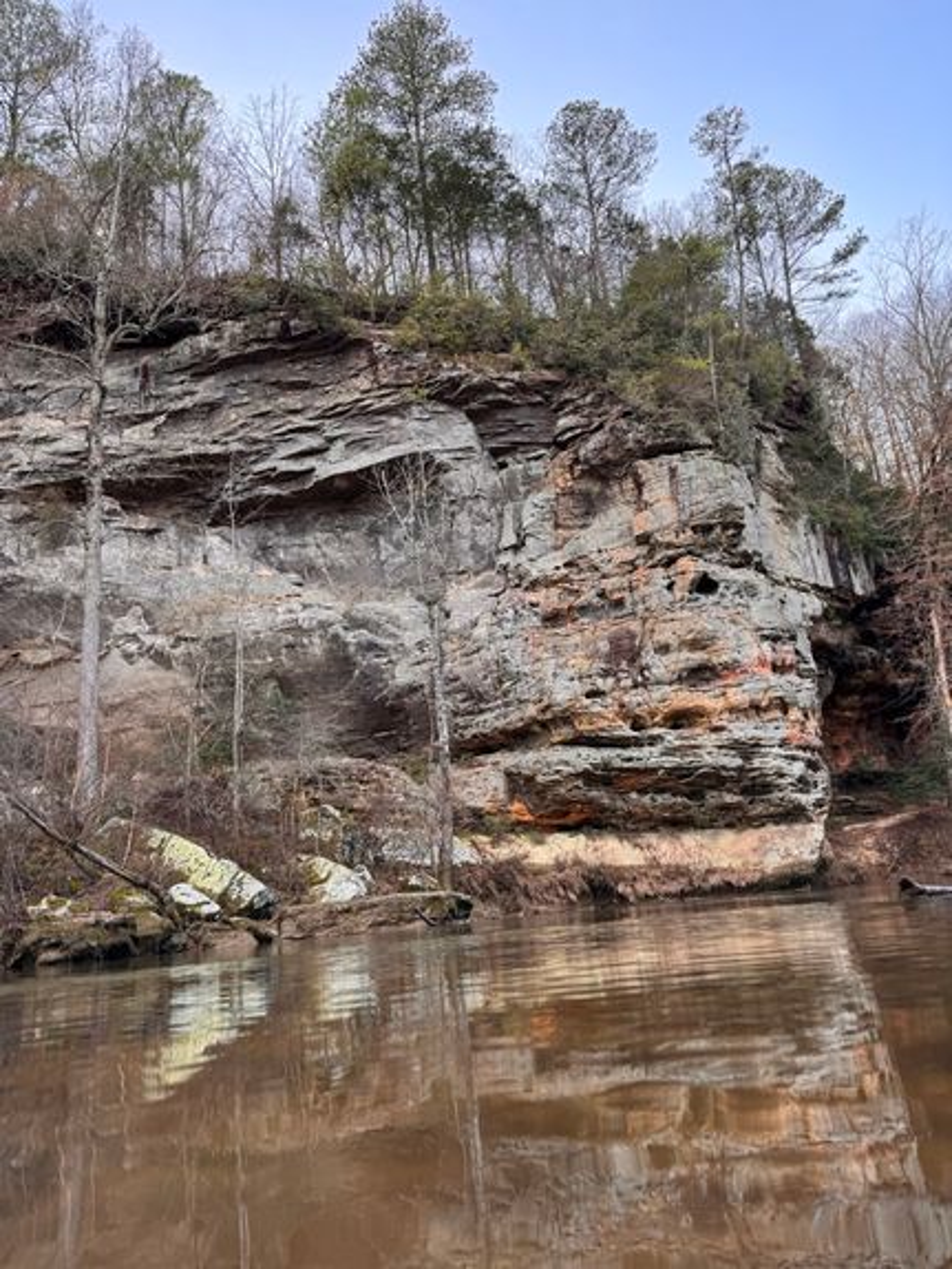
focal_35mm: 24
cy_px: 634
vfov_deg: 71.6
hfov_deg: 56.9
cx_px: 476
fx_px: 879
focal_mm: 6.86
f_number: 1.78
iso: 80
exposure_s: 1/186
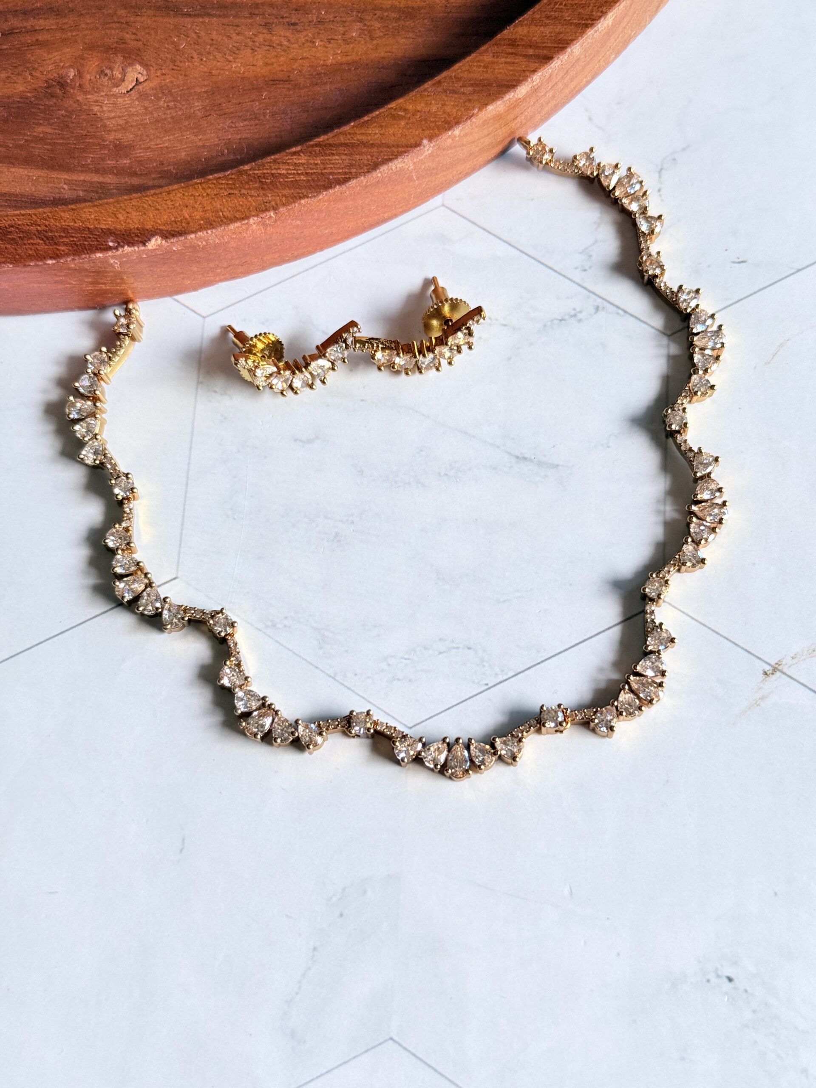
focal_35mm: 48
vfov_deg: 39.7
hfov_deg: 30.3
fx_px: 1509
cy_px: 544
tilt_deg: -74.2
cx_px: 408
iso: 80
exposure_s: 1/121
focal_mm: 6.76
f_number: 1.78
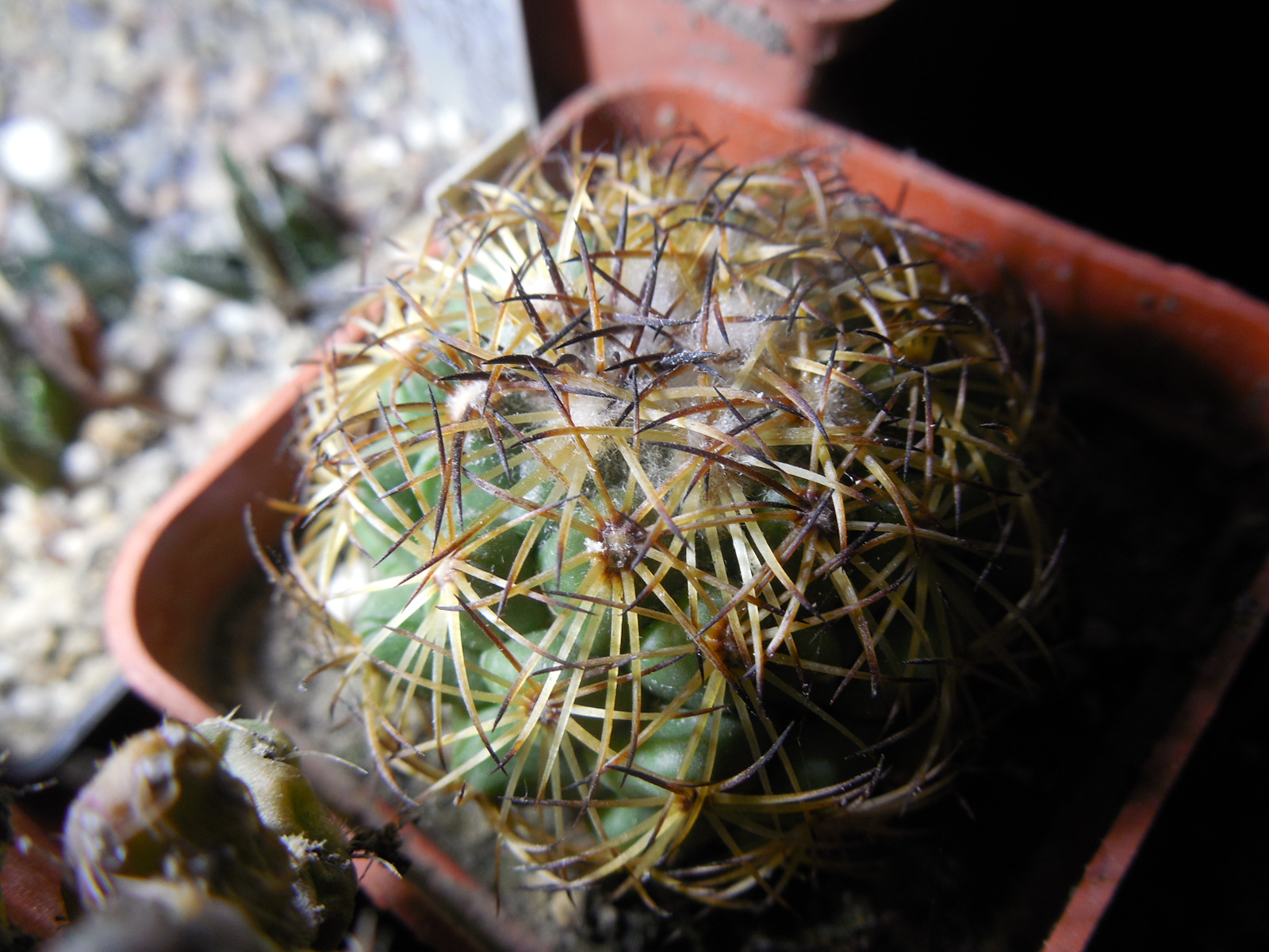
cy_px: 476
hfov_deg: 58.4
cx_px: 634
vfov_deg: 45.4
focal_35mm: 31
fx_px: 1136
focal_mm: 5.6
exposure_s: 1/40
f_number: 3.6
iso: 125
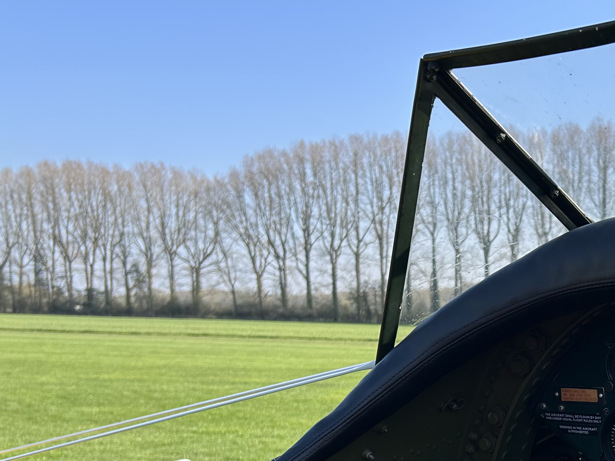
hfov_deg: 36.1
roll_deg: -0.6
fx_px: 888
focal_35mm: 50
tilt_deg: -5.2
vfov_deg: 27.7
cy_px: 440
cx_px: 541
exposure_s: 1/1751
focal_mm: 5.7
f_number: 1.5
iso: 50
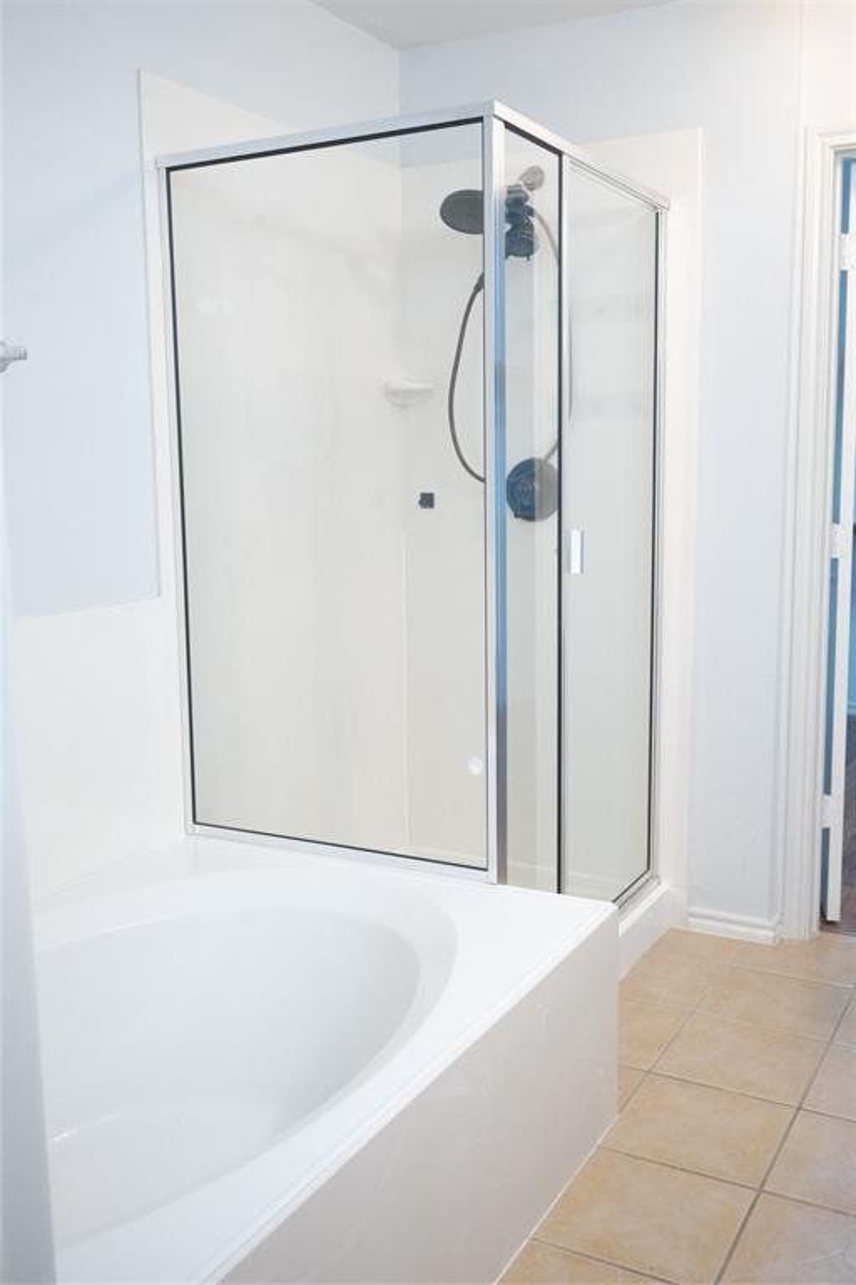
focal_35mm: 35
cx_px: 428
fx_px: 1248
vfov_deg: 54.4
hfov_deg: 37.9
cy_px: 642
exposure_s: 1/125
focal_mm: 23
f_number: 2.8
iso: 2000
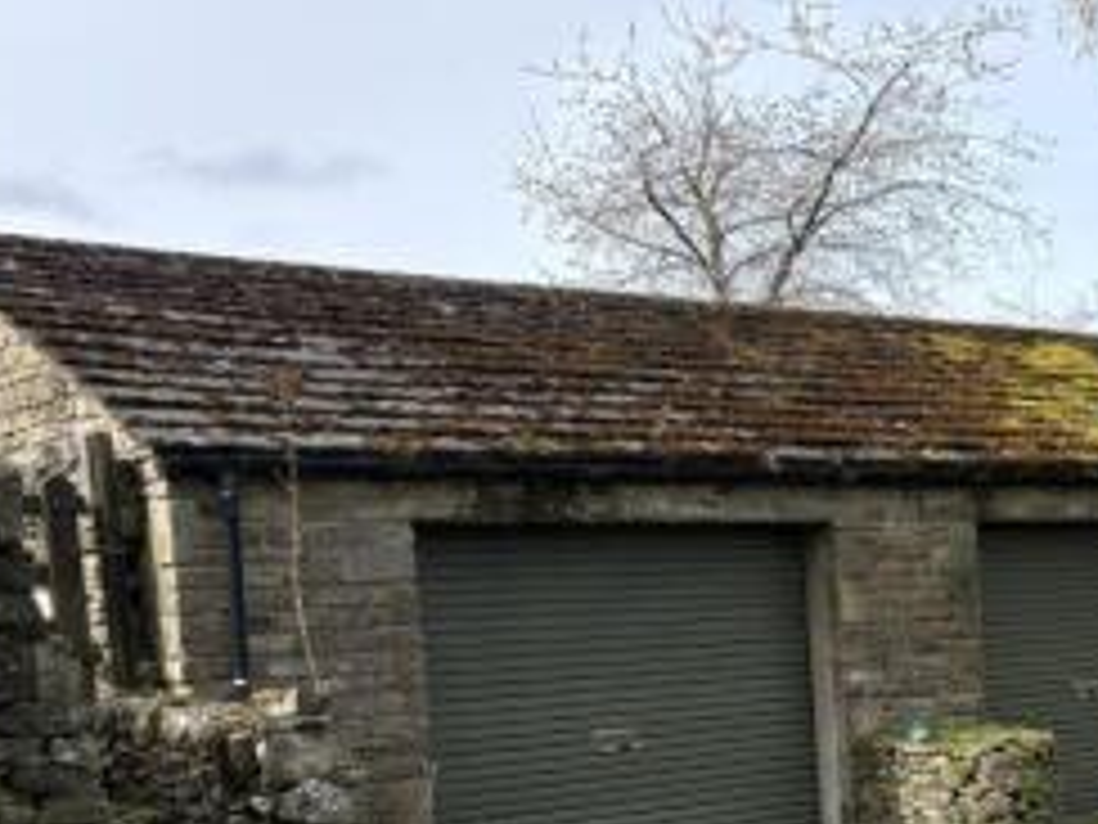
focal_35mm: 62
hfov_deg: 29.1
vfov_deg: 23.0
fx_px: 1967
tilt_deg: -4.0
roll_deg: +3.6
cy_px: 754
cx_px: 1109
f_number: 1.6
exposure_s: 1/1626
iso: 64
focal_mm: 5.96
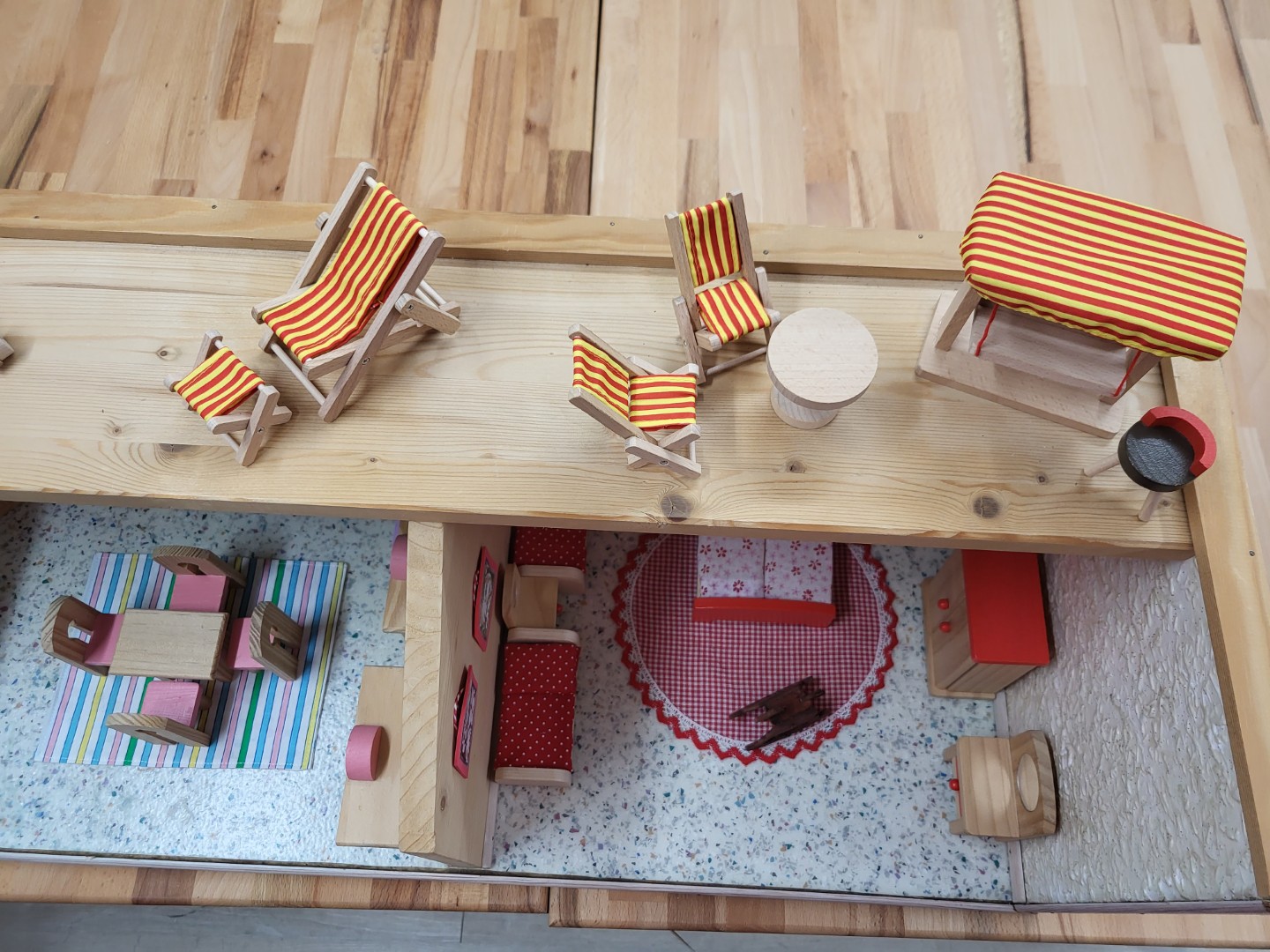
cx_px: 635
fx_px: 954
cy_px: 476
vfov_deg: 53.1
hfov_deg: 67.3
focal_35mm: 26
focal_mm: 5.4
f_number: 1.8
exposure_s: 1/100
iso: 200
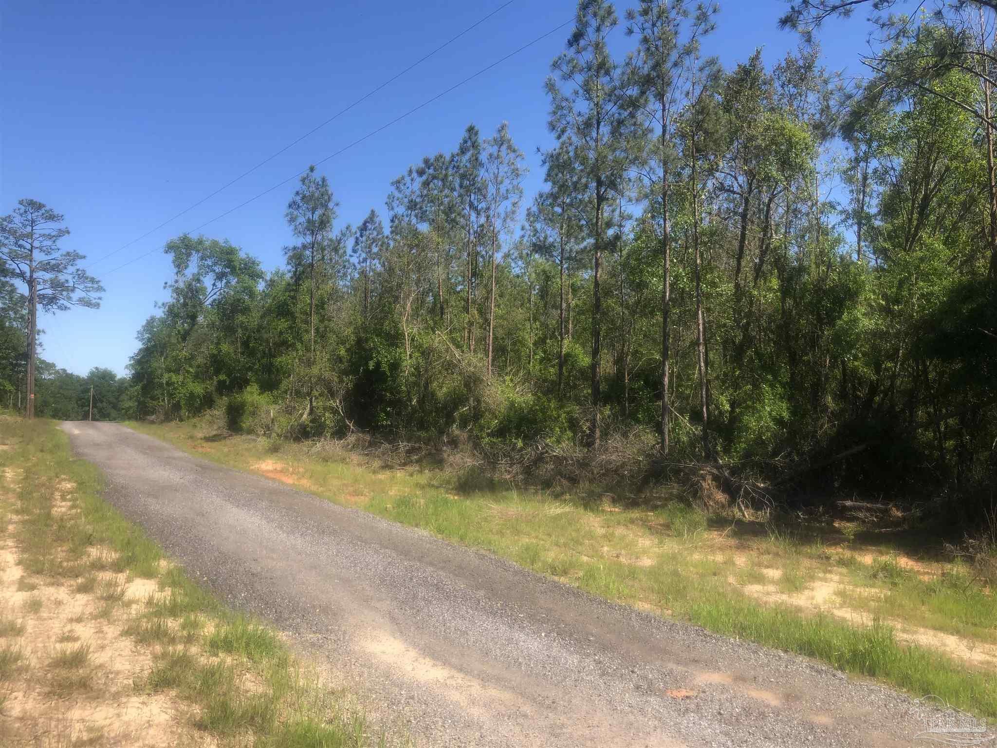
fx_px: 806
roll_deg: +0.6
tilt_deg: +1.4
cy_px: 374
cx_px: 498
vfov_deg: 49.7
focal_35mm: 28
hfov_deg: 63.4
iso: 20
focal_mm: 3.99
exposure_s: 1/1091
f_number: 1.8
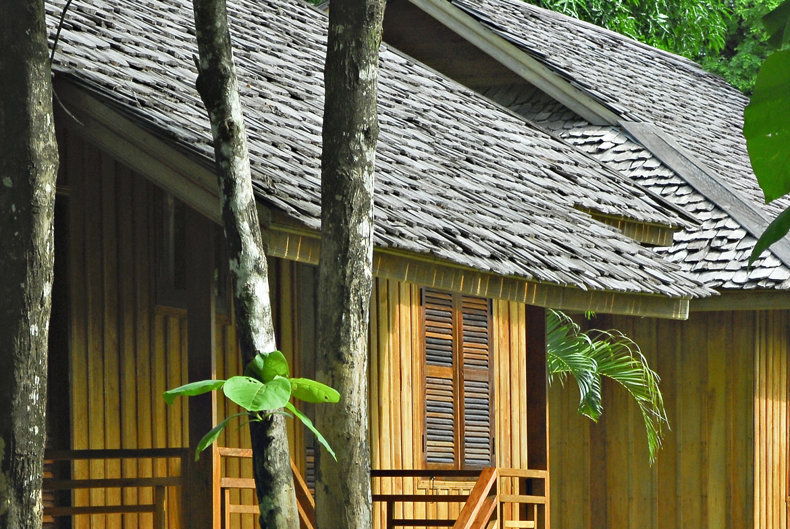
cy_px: 533
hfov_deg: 9.7
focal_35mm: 212
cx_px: 568
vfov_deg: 6.5
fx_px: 4657
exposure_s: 1/200
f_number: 7.1
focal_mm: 70
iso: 200
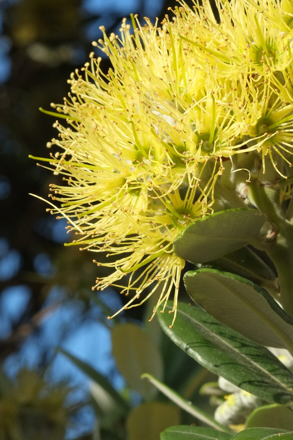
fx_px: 2124
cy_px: 325
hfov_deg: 7.9
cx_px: 204
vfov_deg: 11.8
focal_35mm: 174
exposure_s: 1/170
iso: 400
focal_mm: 60
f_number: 11
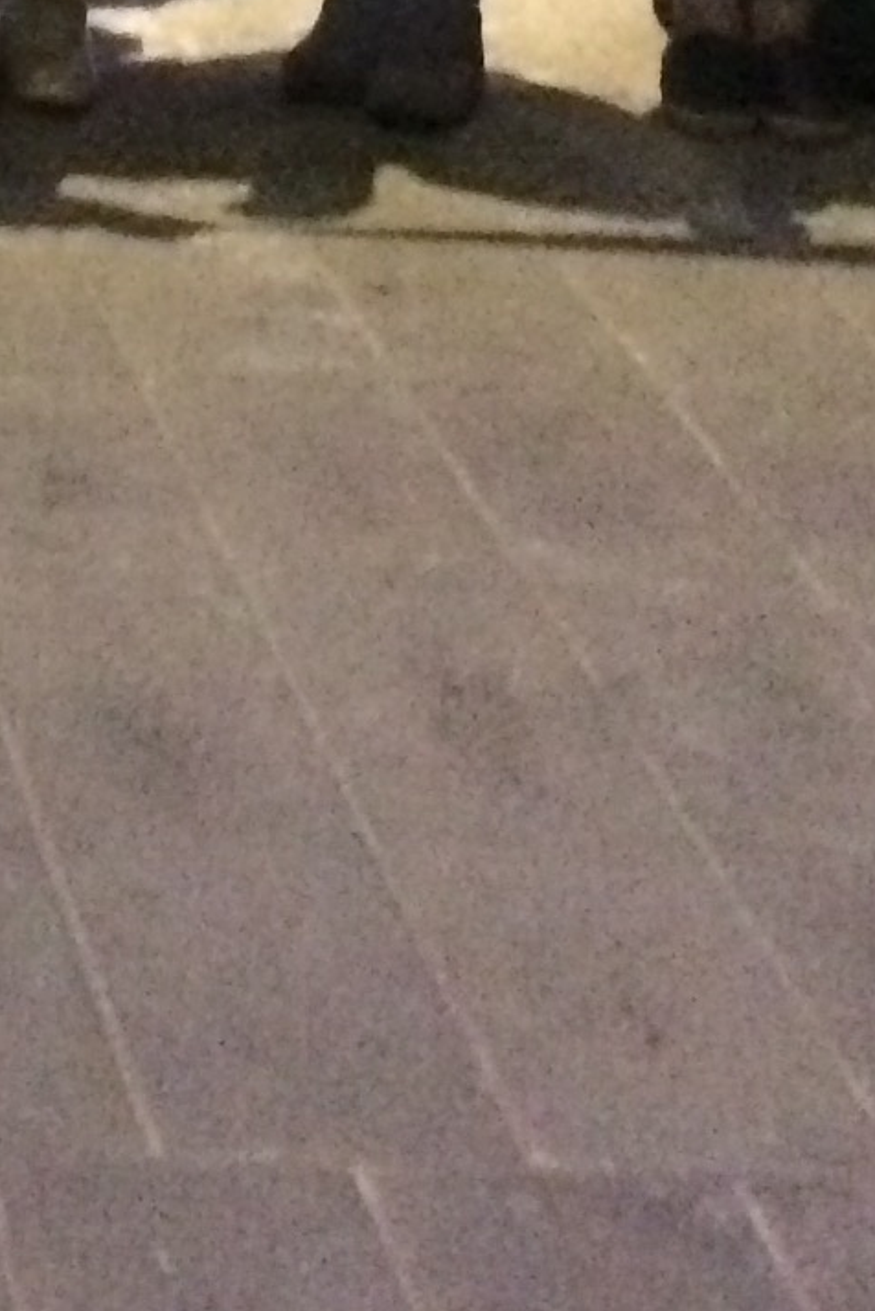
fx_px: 5026
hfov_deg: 9.4
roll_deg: -1.3
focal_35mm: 138
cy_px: -818
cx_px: -739
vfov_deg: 13.7
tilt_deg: -8.0
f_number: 2.2
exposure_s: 1/15
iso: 640
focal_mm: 4.15
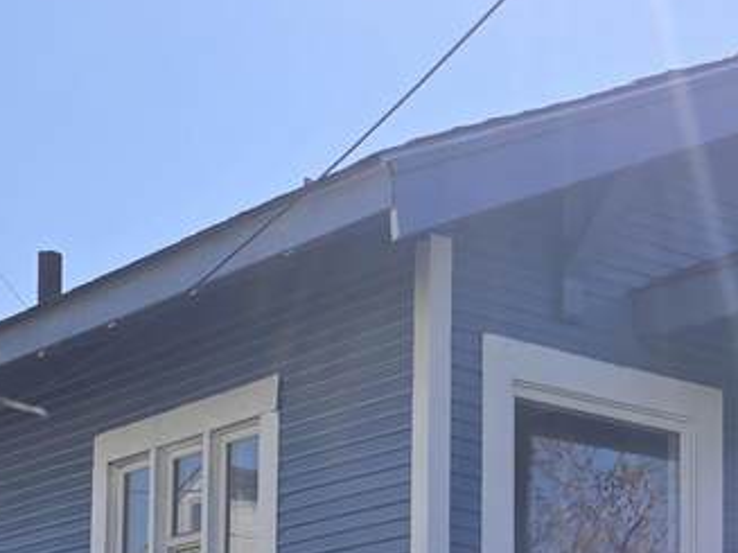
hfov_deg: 20.3
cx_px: 903
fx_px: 1918
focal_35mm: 90
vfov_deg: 15.2
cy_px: 831
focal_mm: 6.3
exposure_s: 1/582
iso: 12
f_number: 1.7
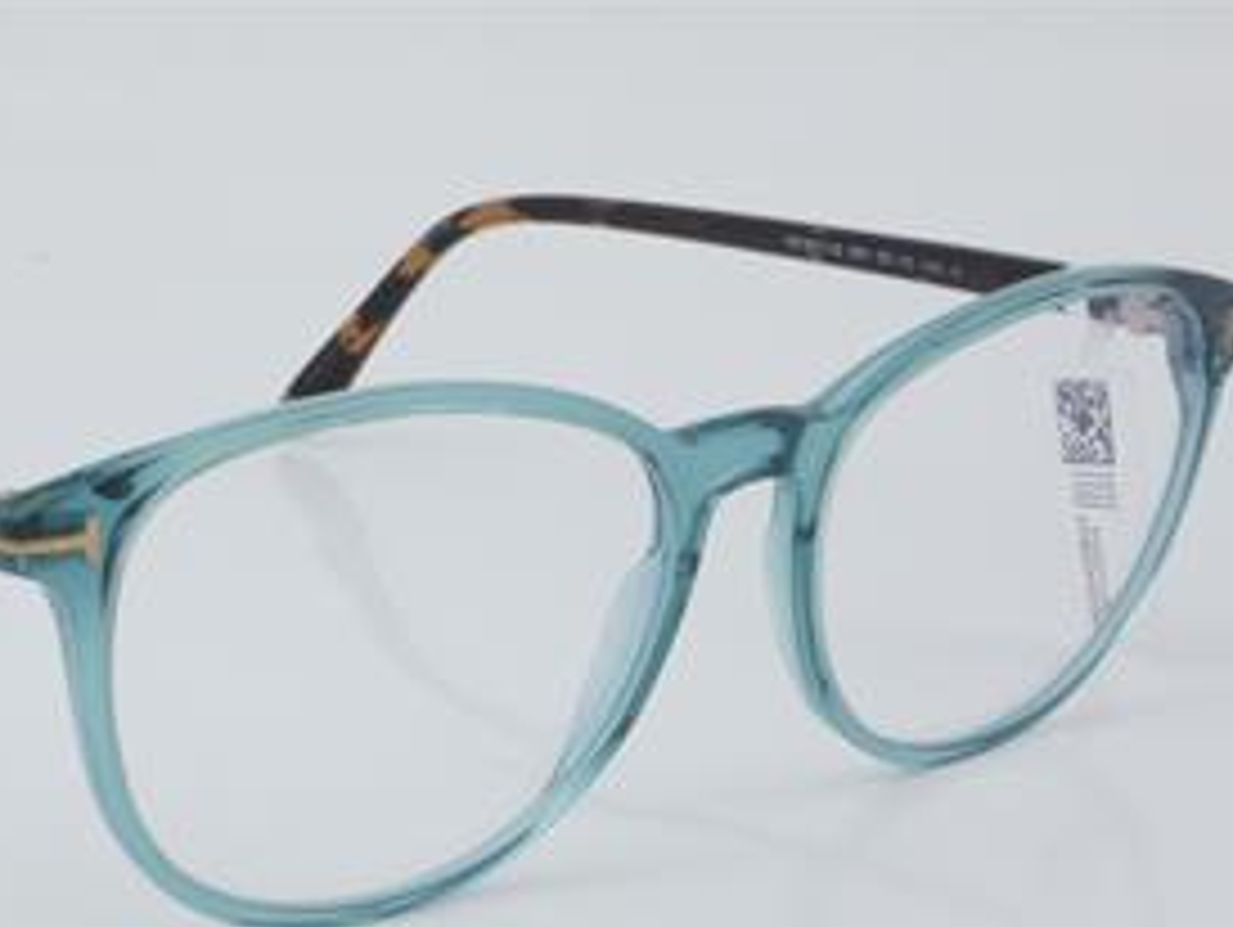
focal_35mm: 105
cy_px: 594
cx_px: 374
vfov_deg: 14.1
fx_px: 3743
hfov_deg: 18.6
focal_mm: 50
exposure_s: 1/3
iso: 100
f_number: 32
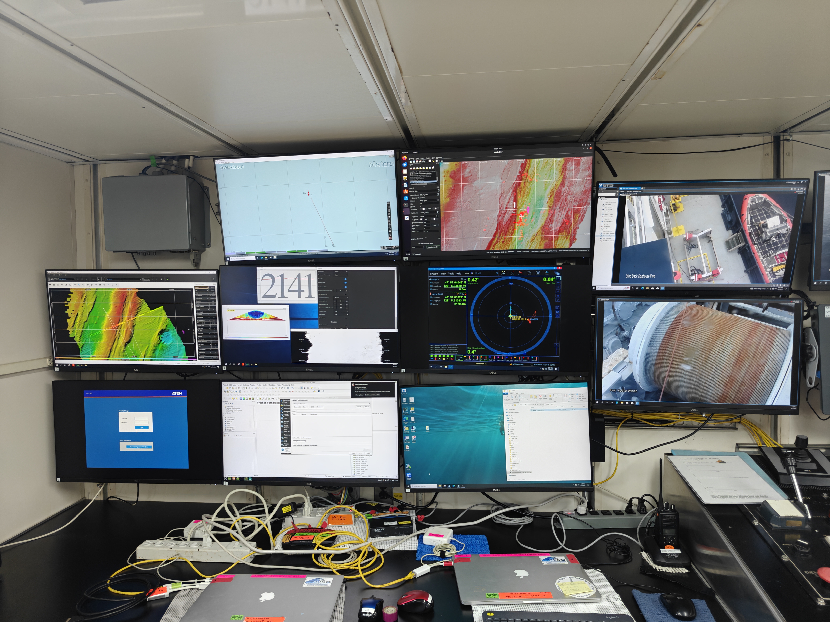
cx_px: 415
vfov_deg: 58.9
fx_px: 551
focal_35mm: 23
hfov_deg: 73.9
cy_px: 311
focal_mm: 6.06
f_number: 1.6
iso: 250
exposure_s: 1/104
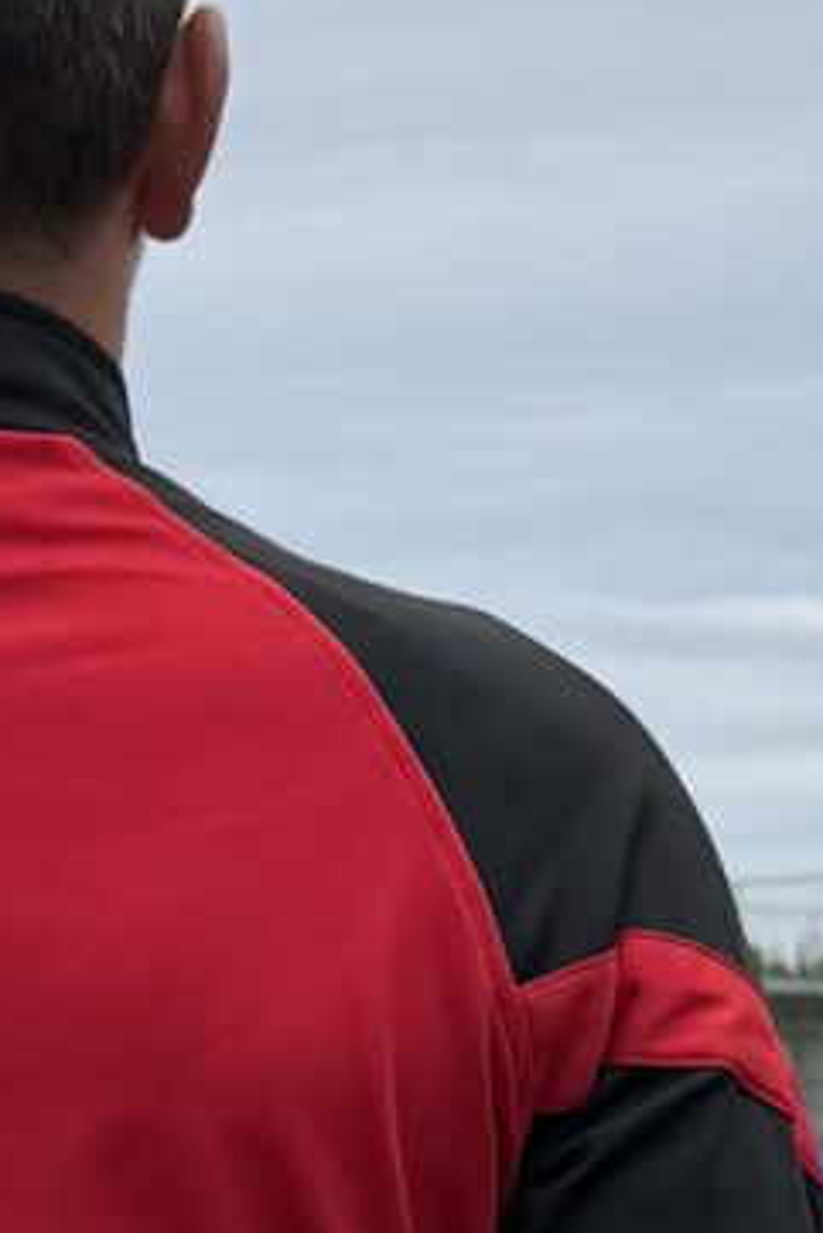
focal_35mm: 177
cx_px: -123
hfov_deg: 7.7
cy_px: 1653
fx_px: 6063
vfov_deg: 11.3
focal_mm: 6.76
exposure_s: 1/2525
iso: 80
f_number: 1.78
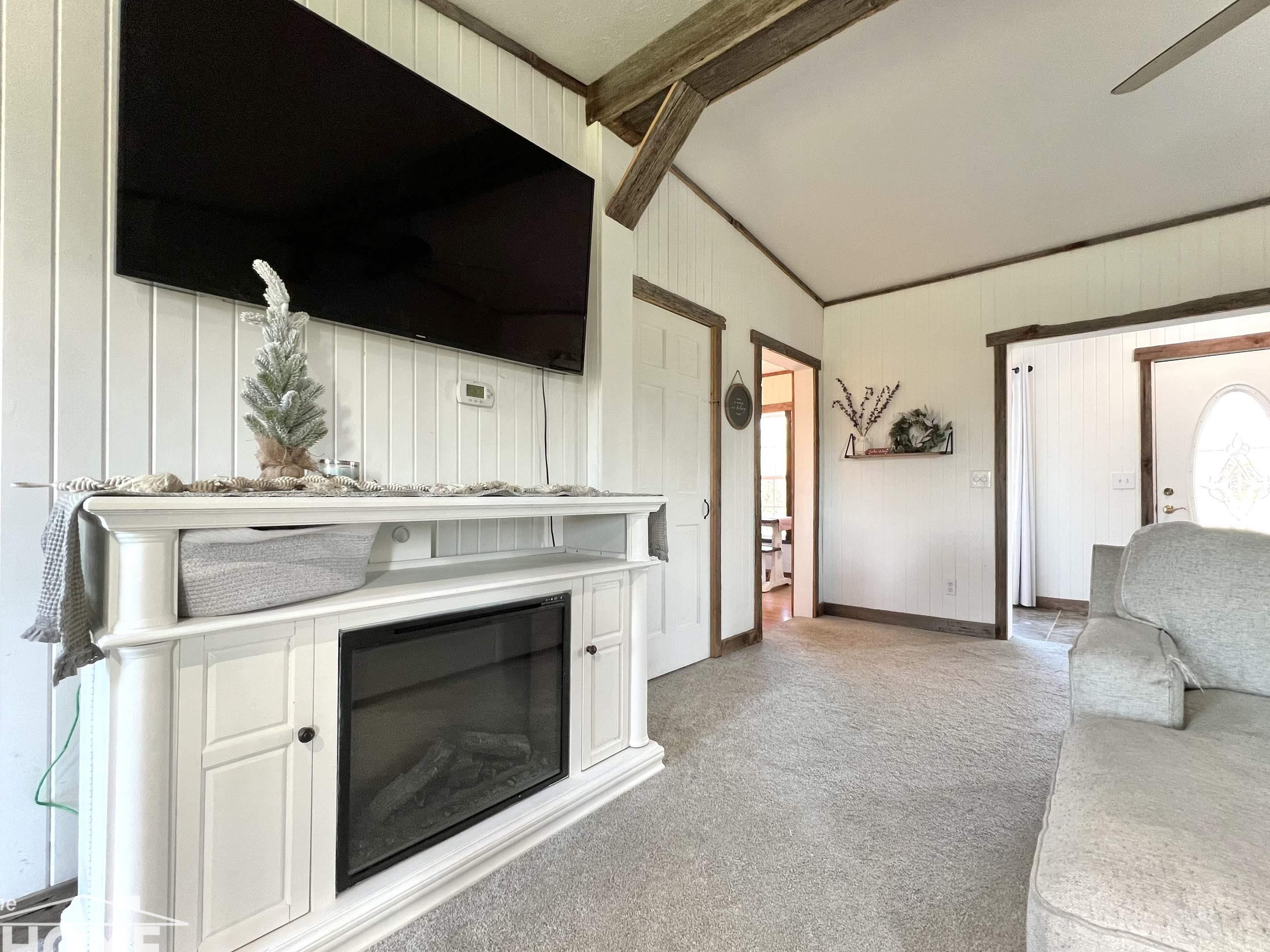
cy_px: 489
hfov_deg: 102.0
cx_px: 657
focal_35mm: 14
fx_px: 514
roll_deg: +0.0
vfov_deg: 85.6
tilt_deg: +0.4
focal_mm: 1.57
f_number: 1.8
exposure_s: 1/60
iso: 200
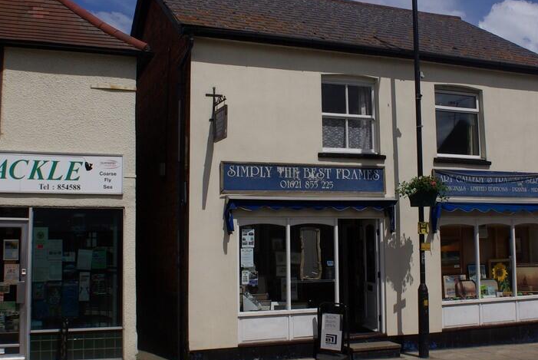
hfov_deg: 35.0
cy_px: 149
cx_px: 307
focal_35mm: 57
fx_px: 853
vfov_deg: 23.8
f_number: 9.5
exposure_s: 1/750
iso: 100
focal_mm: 26
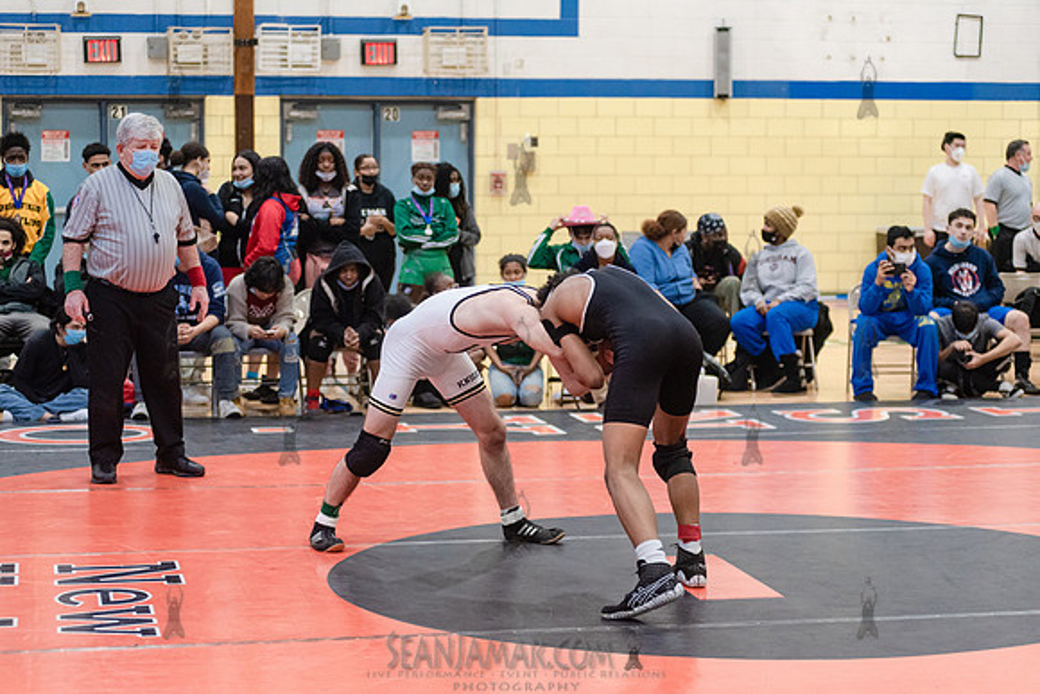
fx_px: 2312
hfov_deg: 25.4
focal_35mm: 80
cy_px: 347
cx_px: 520
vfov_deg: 17.1
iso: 4000
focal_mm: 80
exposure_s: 1/400
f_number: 3.5
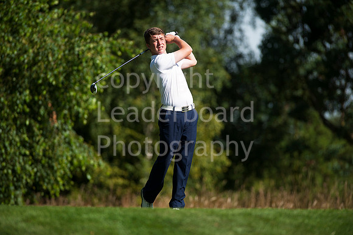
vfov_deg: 4.6
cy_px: 118
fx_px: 2940
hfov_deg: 6.9
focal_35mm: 300
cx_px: 176
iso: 200
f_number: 4
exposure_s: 1/2000
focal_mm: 300
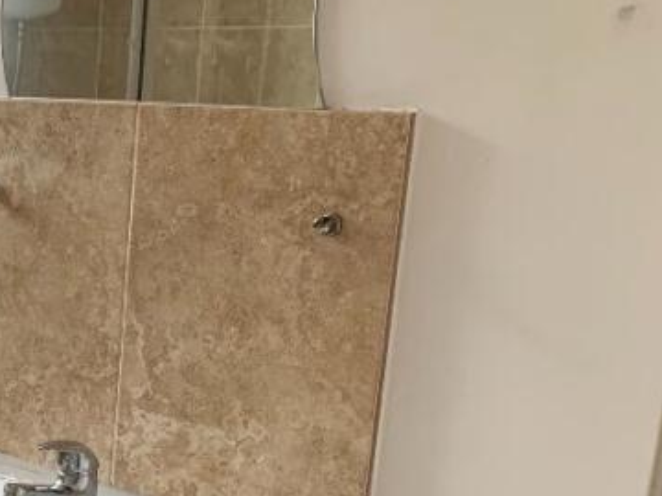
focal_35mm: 74
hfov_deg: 22.5
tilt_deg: -17.4
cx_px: -276
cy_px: 470
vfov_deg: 19.4
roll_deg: +0.8
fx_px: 1415
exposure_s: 1/60
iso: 125
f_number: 1.8
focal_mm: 4.25
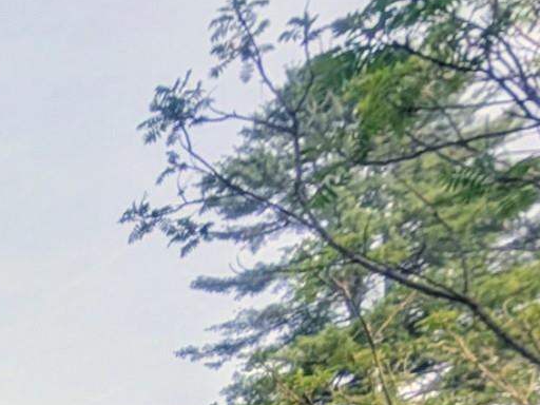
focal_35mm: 60
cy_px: 753
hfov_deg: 20.8
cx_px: -456
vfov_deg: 18.4
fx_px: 936
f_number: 1.7
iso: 54
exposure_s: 1/2924
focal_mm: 2.02
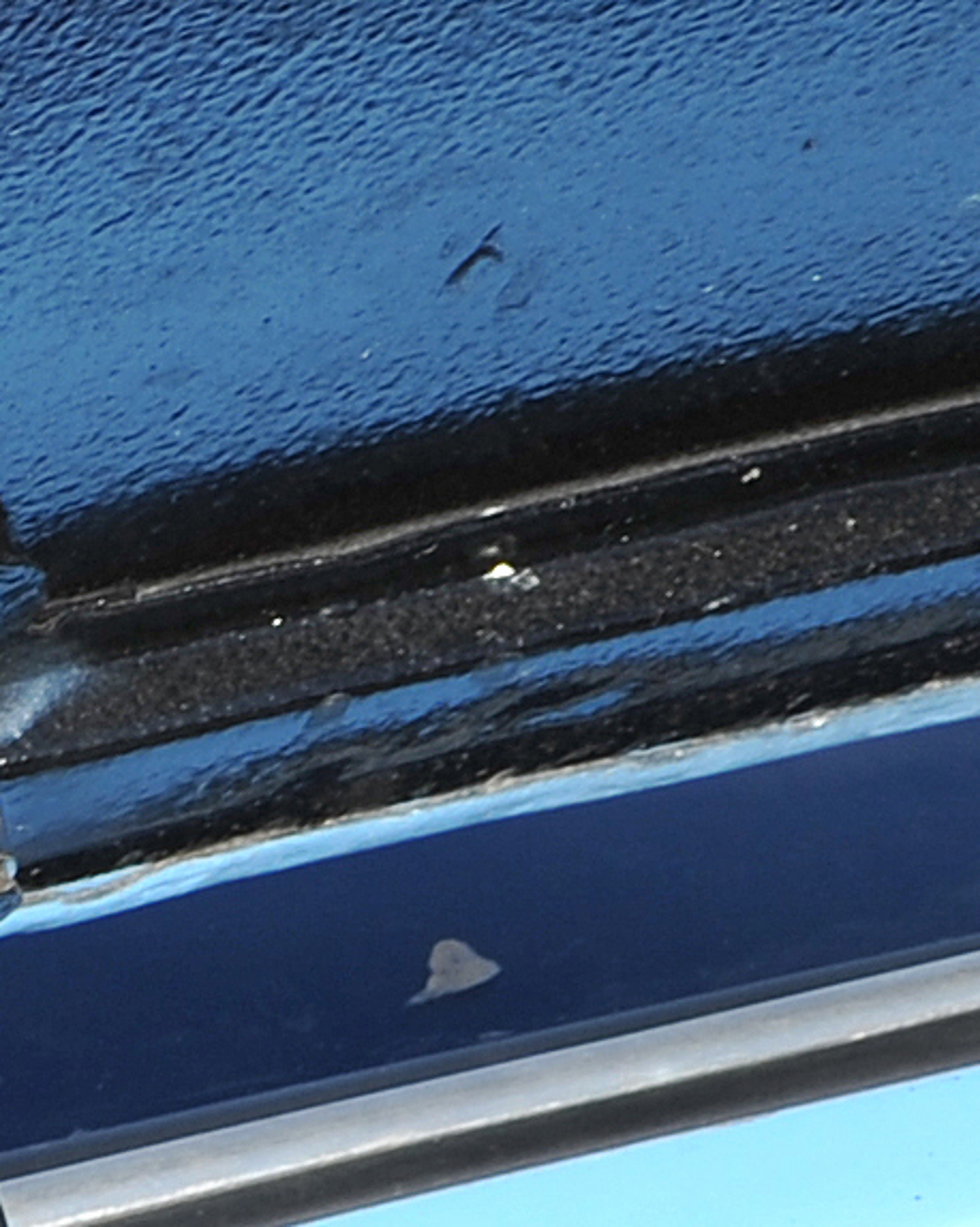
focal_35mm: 432
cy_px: 2805
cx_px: 2285
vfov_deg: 4.4
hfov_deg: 3.5
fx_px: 15671
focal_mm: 62
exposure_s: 1/125
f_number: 14
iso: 200
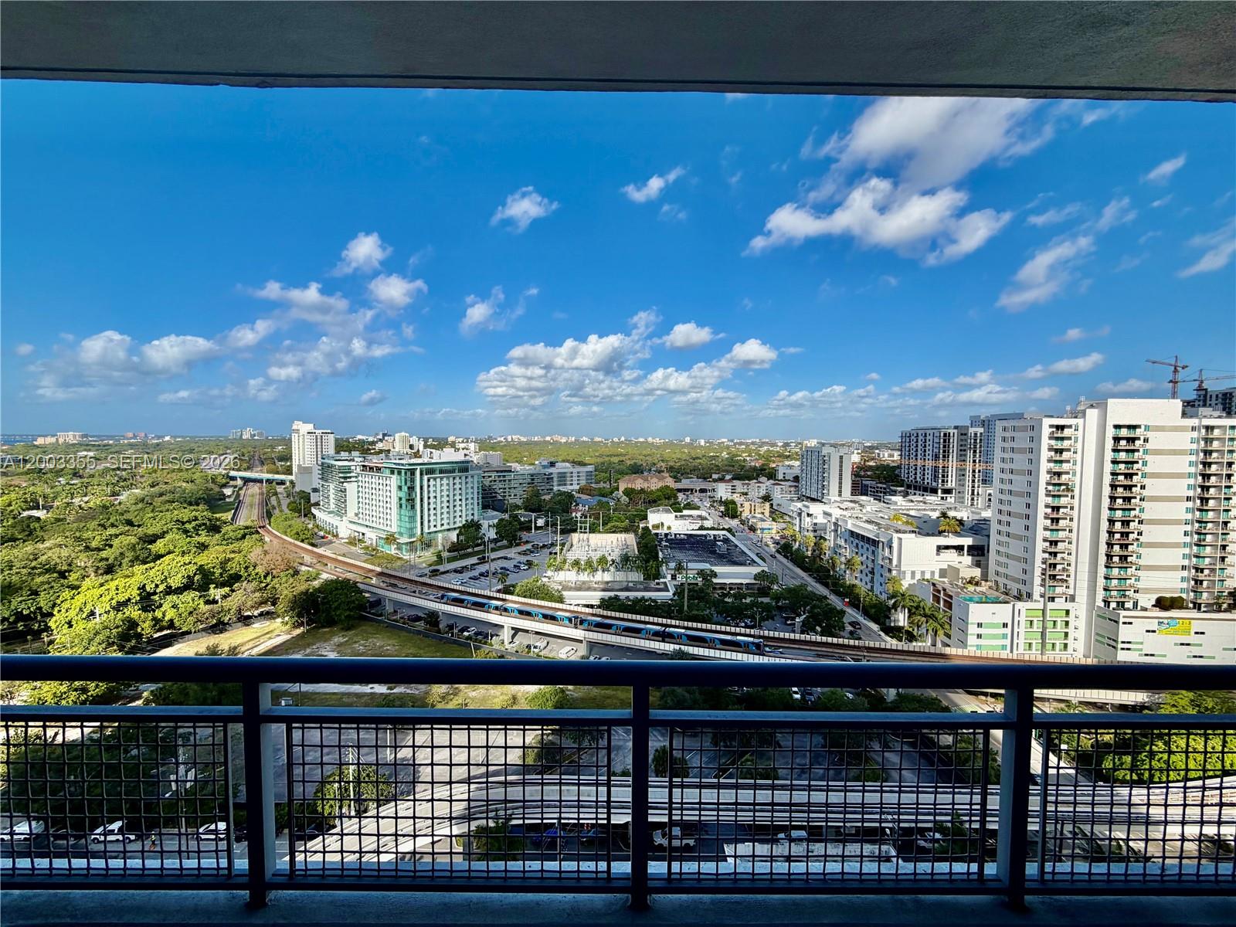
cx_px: 618
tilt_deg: -4.1
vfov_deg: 85.7
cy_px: 464
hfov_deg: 102.1
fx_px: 500
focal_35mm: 14
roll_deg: -0.6
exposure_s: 1/1001
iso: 20
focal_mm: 2.22
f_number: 2.2
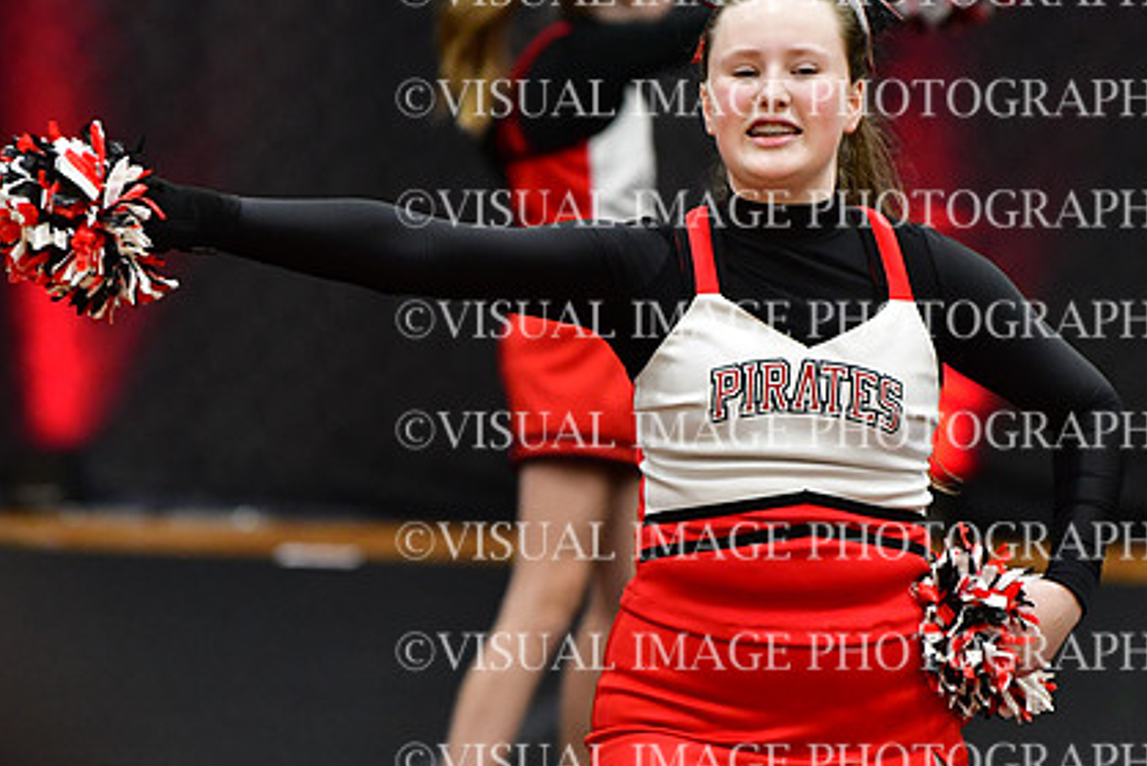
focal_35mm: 416
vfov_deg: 3.3
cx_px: 793
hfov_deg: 5.0
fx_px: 13258
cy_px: 375
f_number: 3.5
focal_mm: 200
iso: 4000
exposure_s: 1/500
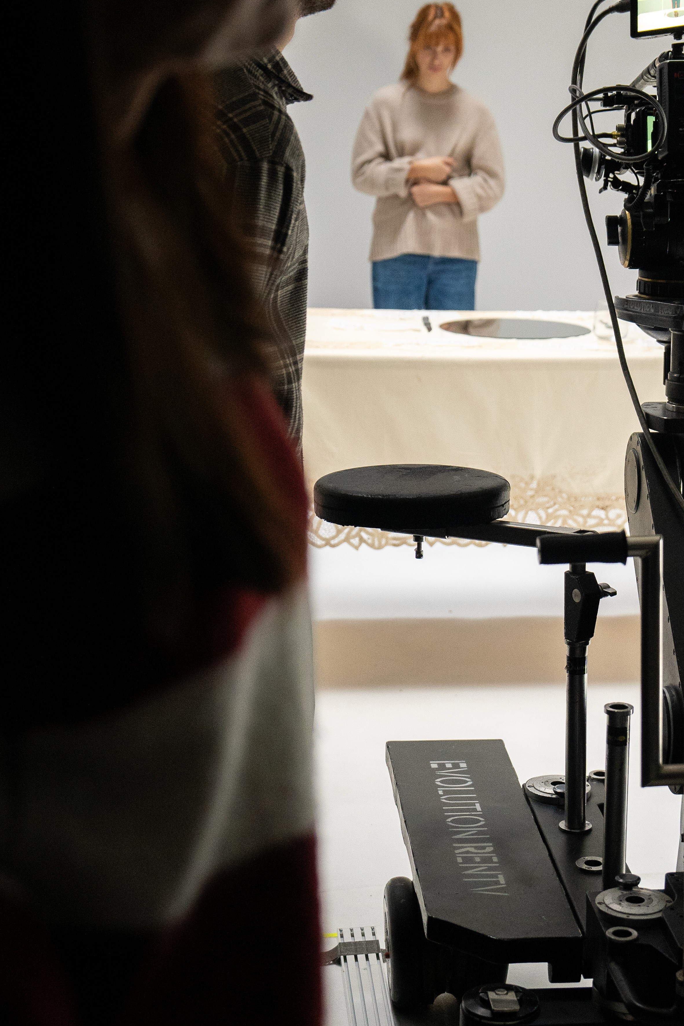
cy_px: 454
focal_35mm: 73
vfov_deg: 27.7
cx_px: 506
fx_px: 2080
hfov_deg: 18.6
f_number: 3.2
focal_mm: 43
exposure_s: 1/250
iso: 3200
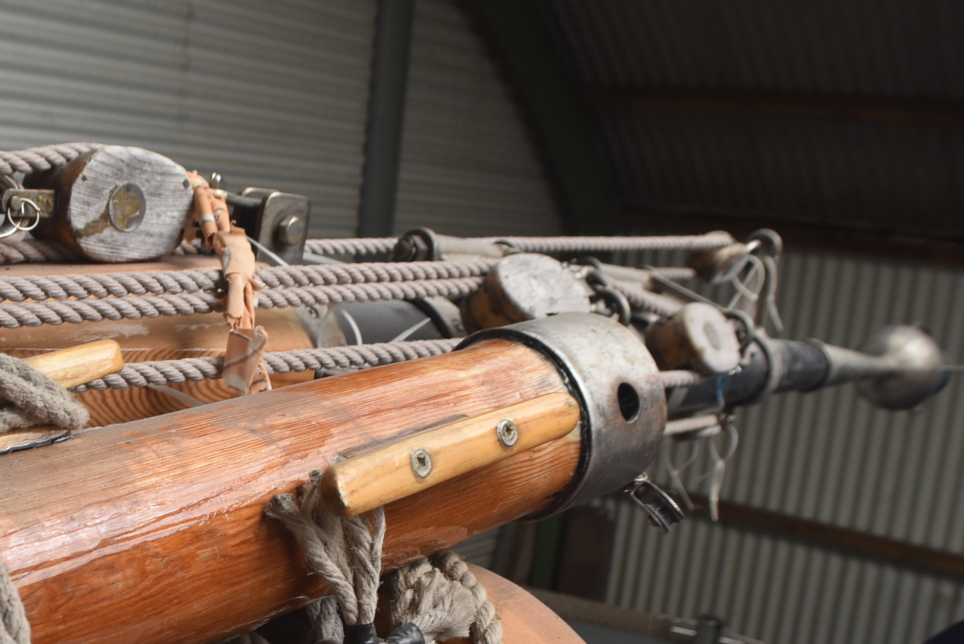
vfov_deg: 29.7
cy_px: 432
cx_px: 283
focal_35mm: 45
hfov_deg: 42.7
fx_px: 1206
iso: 400
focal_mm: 18
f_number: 5.6
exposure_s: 1/125
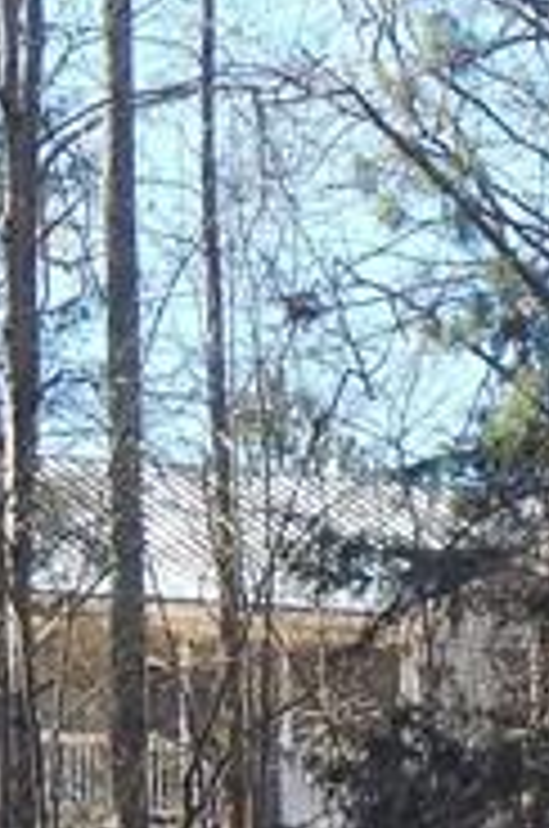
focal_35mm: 313
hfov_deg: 4.4
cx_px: 522
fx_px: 7186
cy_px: 873
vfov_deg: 6.6
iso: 125
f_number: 3.8
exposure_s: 1/320
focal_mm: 9.7
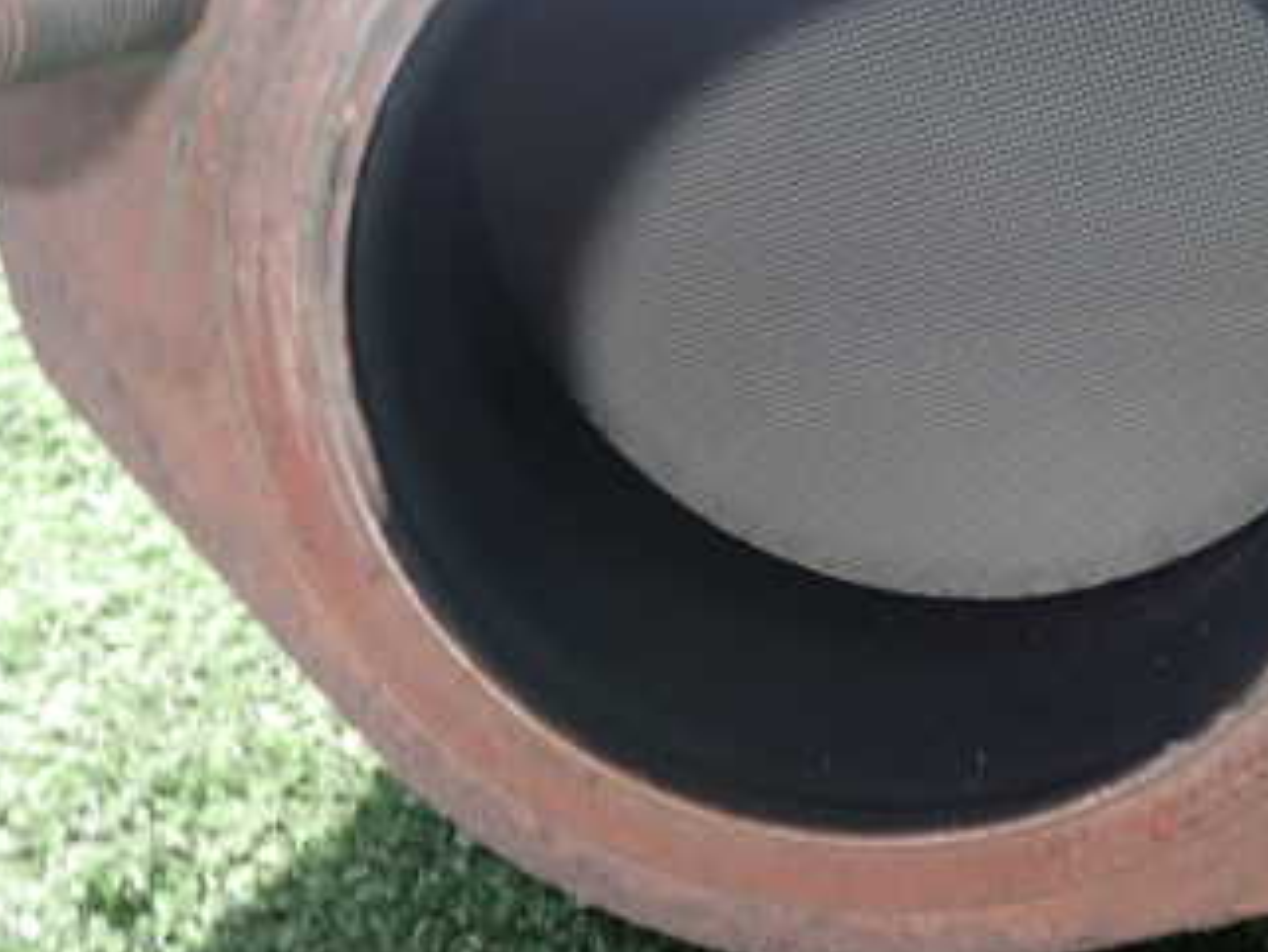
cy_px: 466
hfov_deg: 32.9
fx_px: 2052
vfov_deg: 26.1
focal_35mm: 56
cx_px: 1098
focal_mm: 5.4
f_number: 6.3
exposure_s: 1/30
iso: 100
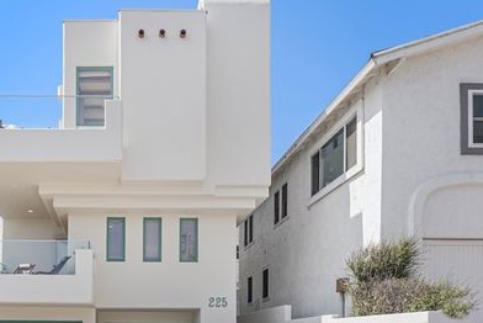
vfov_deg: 40.9
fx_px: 416
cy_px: 251
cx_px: 122
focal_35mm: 31
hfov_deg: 57.3
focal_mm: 19
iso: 100
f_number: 10
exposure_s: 1/125
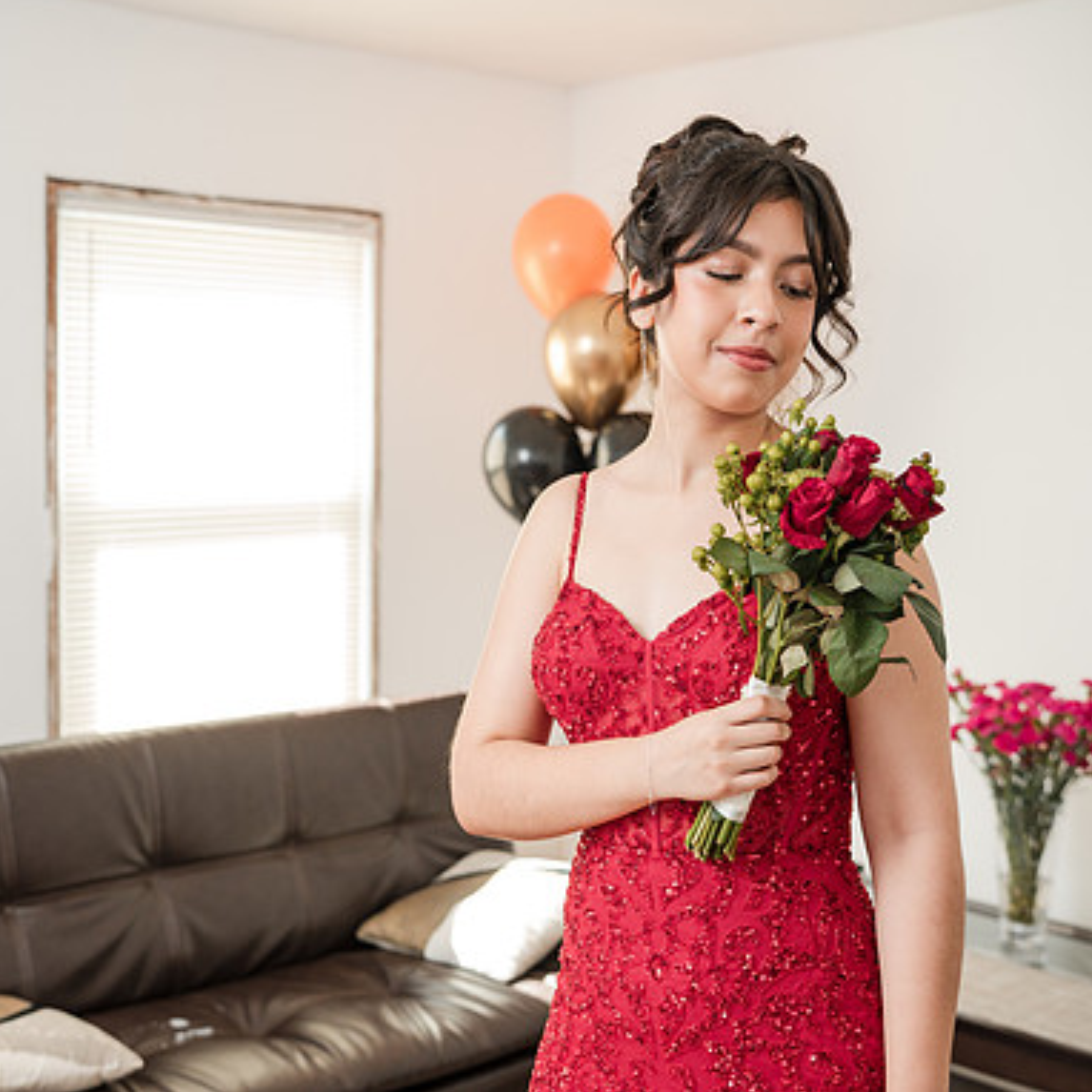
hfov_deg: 34.6
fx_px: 1749
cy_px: 542
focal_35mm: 49
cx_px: 460
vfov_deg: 34.7
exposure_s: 1/250
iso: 1000
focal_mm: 38
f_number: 3.2
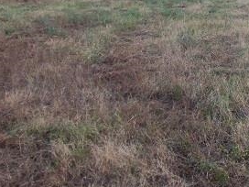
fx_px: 475
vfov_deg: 21.9
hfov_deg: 27.4
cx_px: 259
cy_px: 28
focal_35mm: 66
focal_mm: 5.1
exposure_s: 1/60
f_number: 3.3
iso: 200
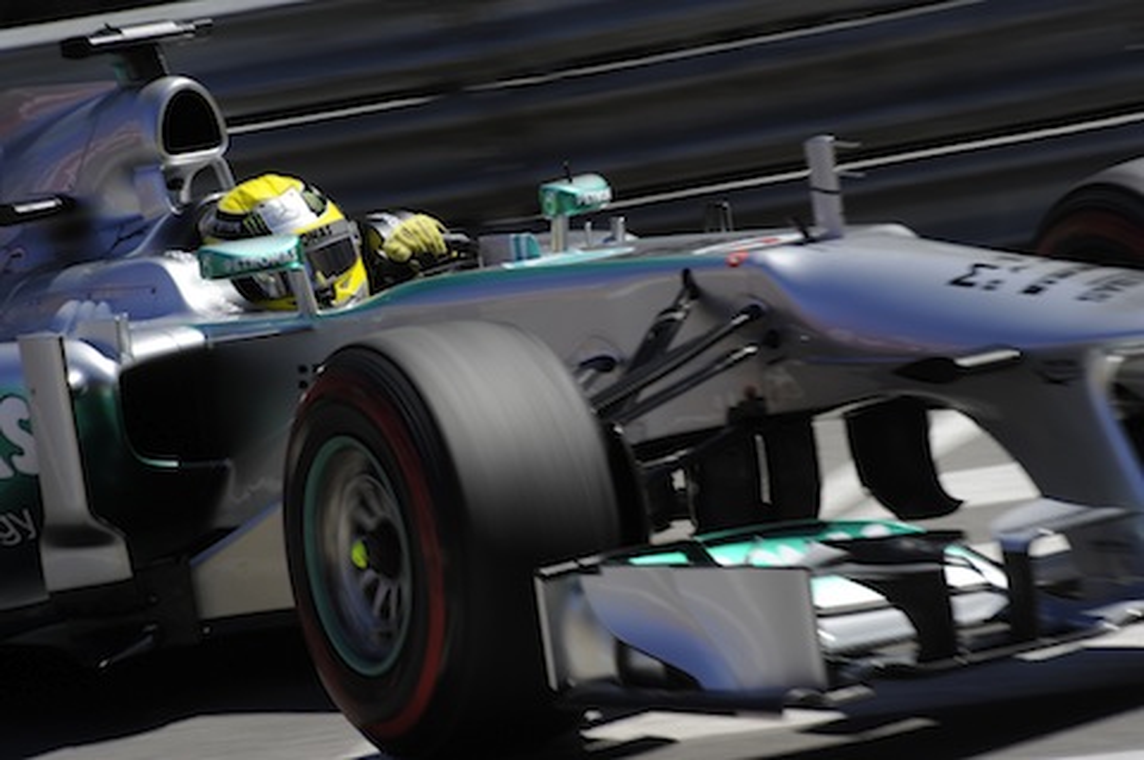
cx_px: 572
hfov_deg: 10.3
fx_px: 6349
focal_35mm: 200
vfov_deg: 6.9
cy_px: 380
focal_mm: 200
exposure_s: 1/200
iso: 640
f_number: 22
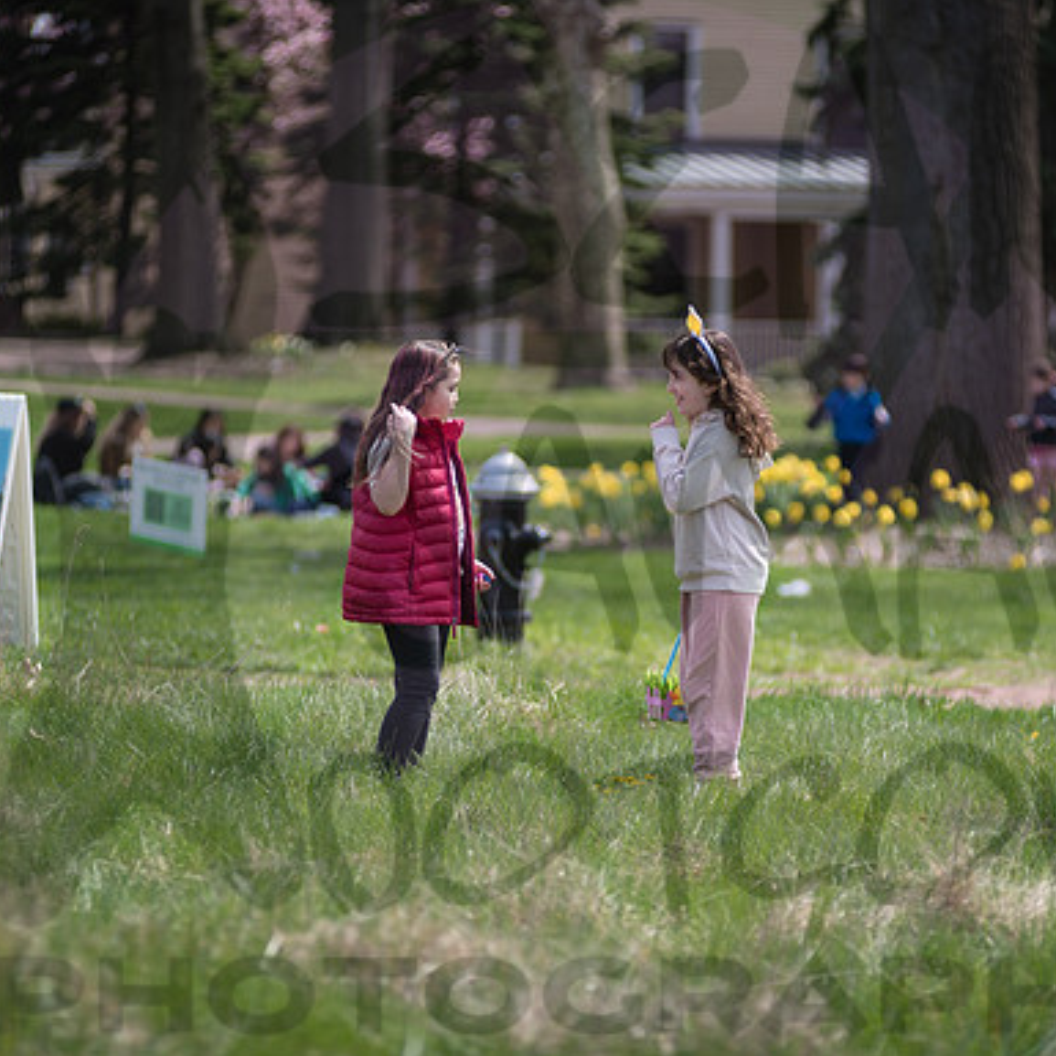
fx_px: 8180
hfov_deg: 7.4
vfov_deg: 7.4
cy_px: 528
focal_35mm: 237
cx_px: 606
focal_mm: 185
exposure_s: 1/1250
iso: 100
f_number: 3.2
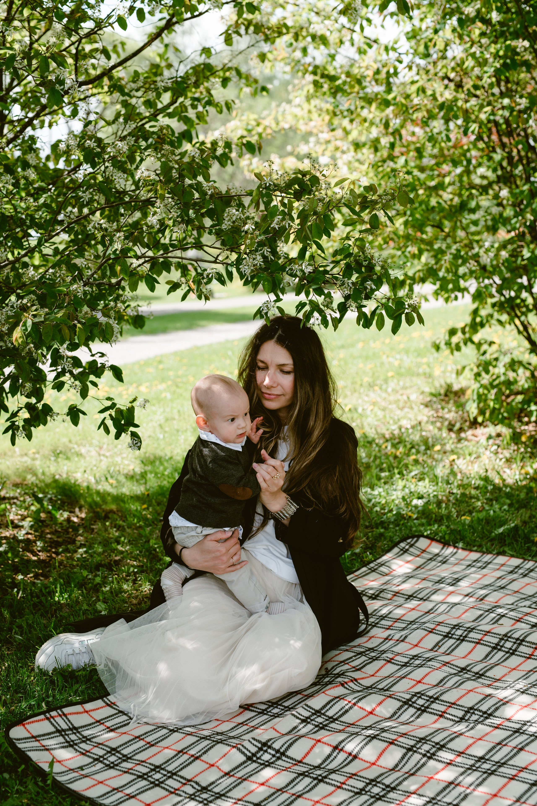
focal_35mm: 50
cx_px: 268
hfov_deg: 27.0
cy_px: 403
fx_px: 1119
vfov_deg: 39.6
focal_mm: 50
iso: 200
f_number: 4
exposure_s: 1/1250
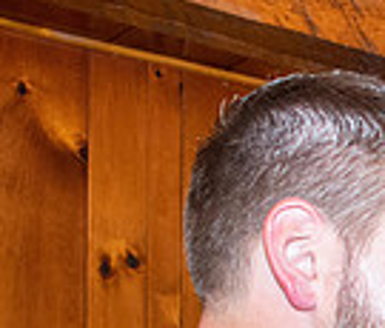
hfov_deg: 12.3
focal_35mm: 133
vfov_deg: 11.2
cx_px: 803
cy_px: 585
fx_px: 1555
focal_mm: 18
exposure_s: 1/60
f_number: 3.5
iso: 1250
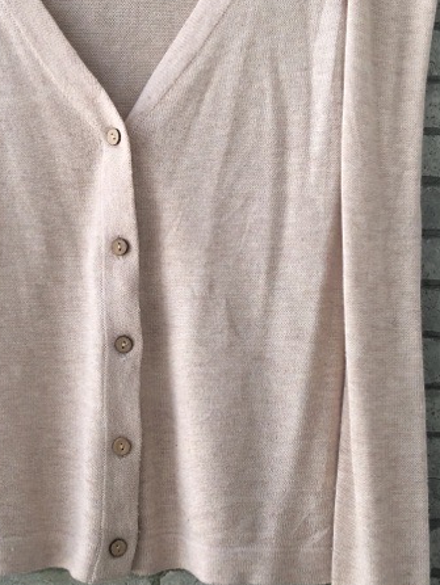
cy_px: 316
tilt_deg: -3.2
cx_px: 123
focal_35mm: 65
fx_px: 1101
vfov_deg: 29.8
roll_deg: -0.4
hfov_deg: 22.4
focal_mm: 4.15
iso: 25
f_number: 2.2
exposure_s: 1/315
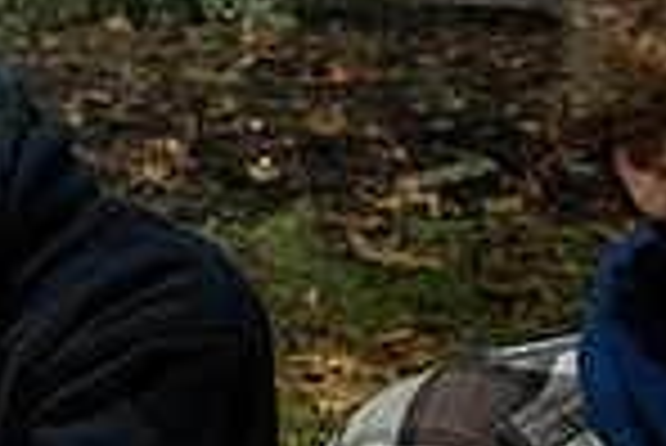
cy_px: 218
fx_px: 1741
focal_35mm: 94
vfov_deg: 14.6
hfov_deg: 17.2
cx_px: -580
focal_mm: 24
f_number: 2.8
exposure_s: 1/60
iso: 5000
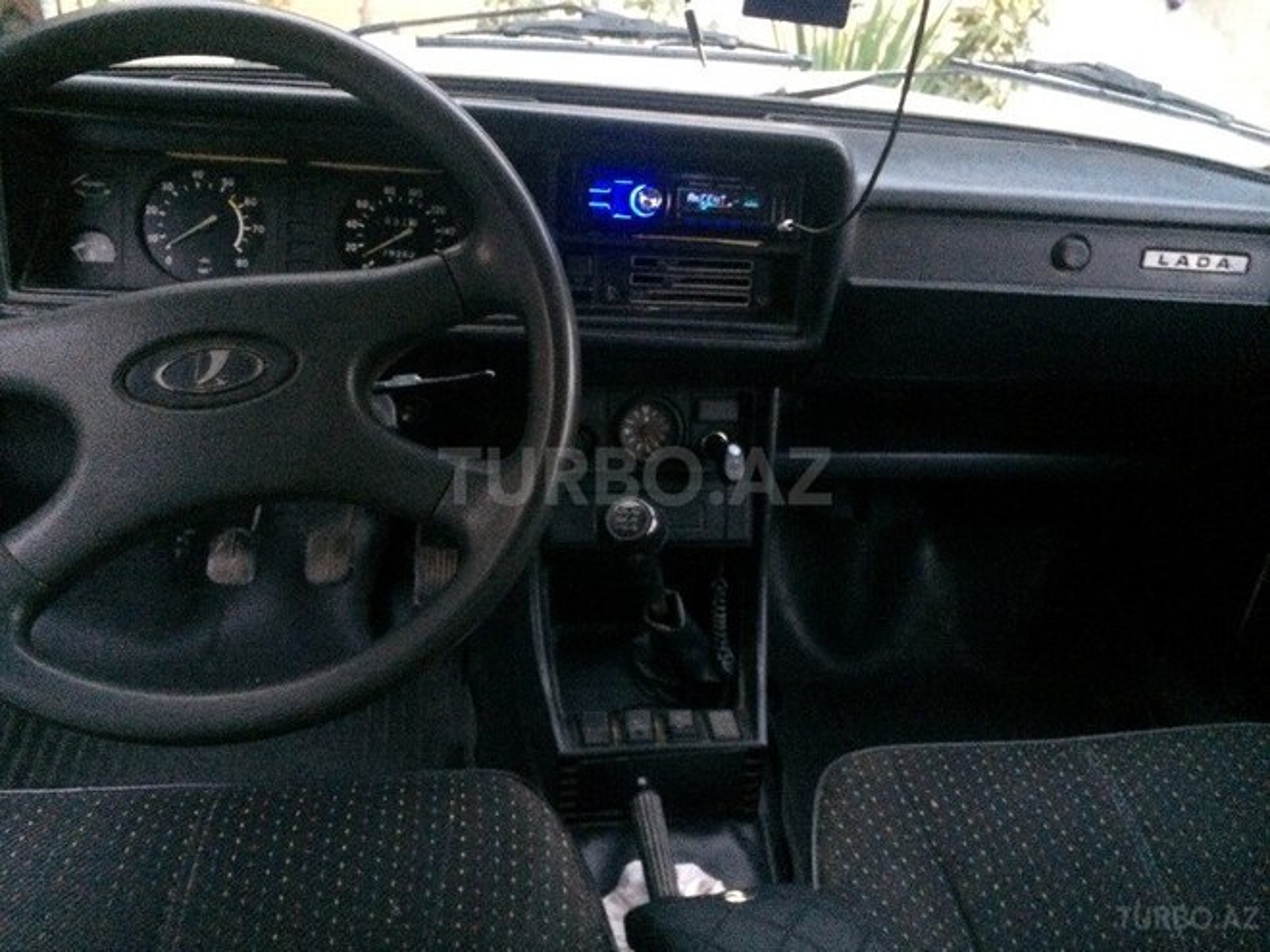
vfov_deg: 48.2
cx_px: 635
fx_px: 1064
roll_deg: -6.7
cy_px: 476
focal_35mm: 29
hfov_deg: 61.7
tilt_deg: -29.5
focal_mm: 4.15
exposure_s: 1/17
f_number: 2.2
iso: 640
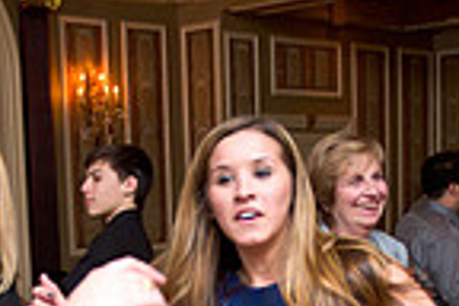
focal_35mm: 97
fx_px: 1237
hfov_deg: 21.0
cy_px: 427
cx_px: 201
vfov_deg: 13.5
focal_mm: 24
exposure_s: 1/125
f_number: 3.2
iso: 1600
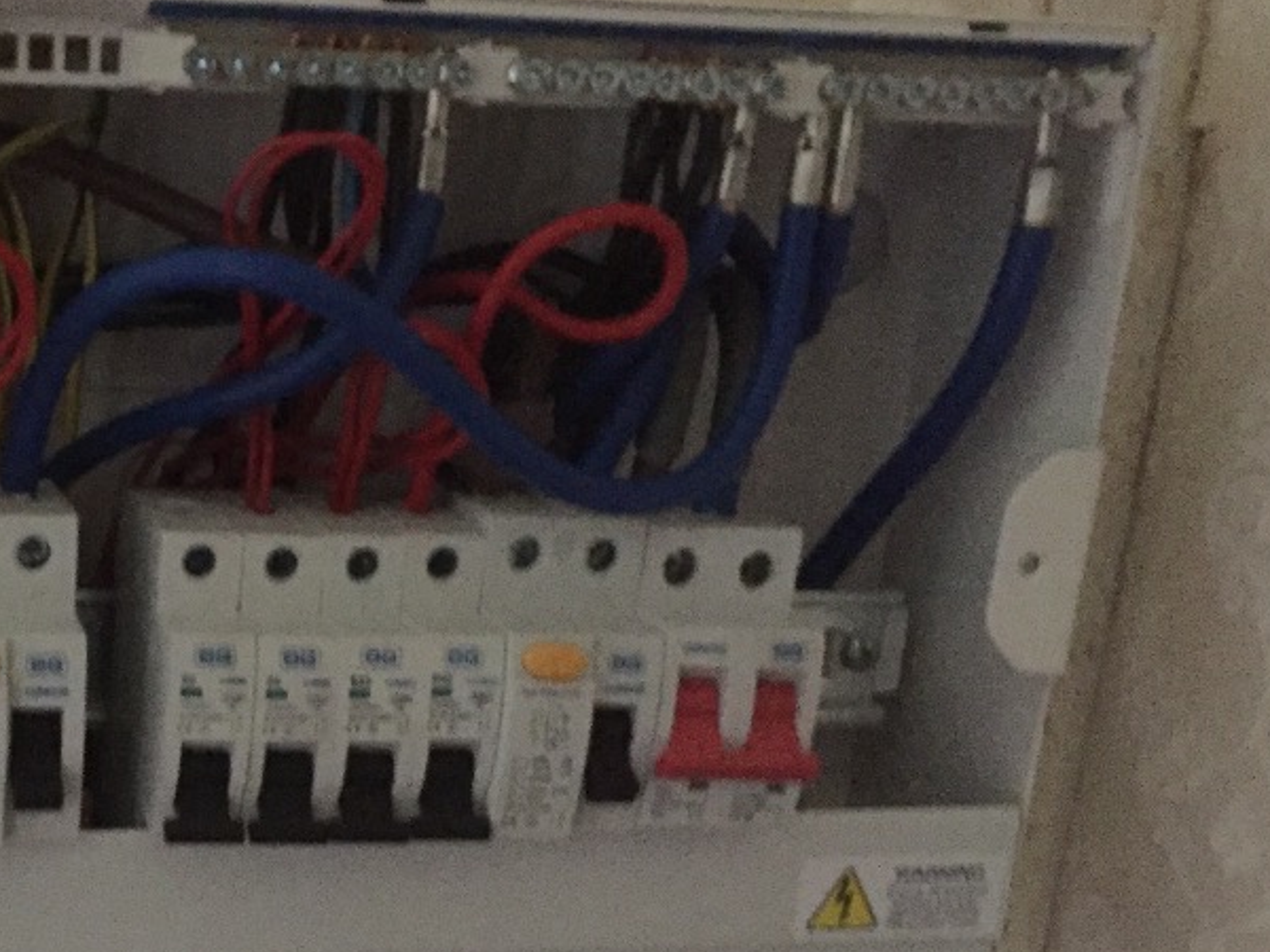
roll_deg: -3.4
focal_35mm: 58
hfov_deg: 31.3
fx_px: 2128
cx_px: 64
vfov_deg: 24.6
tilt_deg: -15.4
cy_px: 817
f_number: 2.2
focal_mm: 4.15
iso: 1250
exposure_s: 1/17
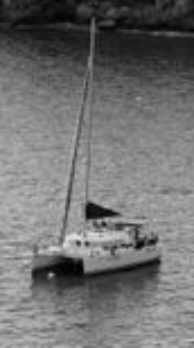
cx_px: 176
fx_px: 5269
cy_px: -251
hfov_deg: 2.1
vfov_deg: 3.8
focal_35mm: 573
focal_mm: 70
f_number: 7.1
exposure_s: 1/1000
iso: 640
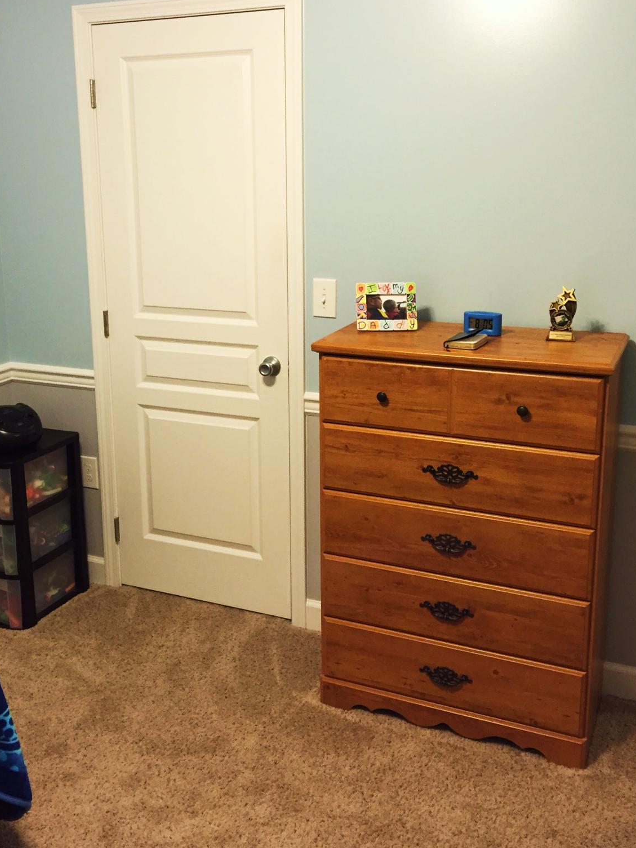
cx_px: 268
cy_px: 355
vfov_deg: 48.8
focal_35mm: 38
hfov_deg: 37.6
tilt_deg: -13.0
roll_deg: +1.1
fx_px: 931
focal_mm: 4.15
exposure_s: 1/30
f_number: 2.2
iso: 125
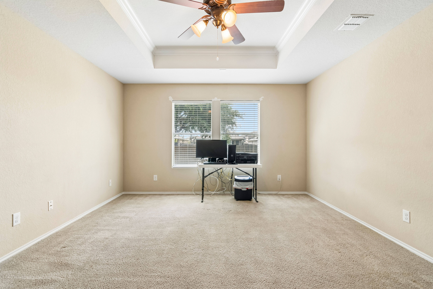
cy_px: 144
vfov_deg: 73.7
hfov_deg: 96.7
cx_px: 216
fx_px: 192
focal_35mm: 16
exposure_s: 1/30
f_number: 8
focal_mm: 11
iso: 320
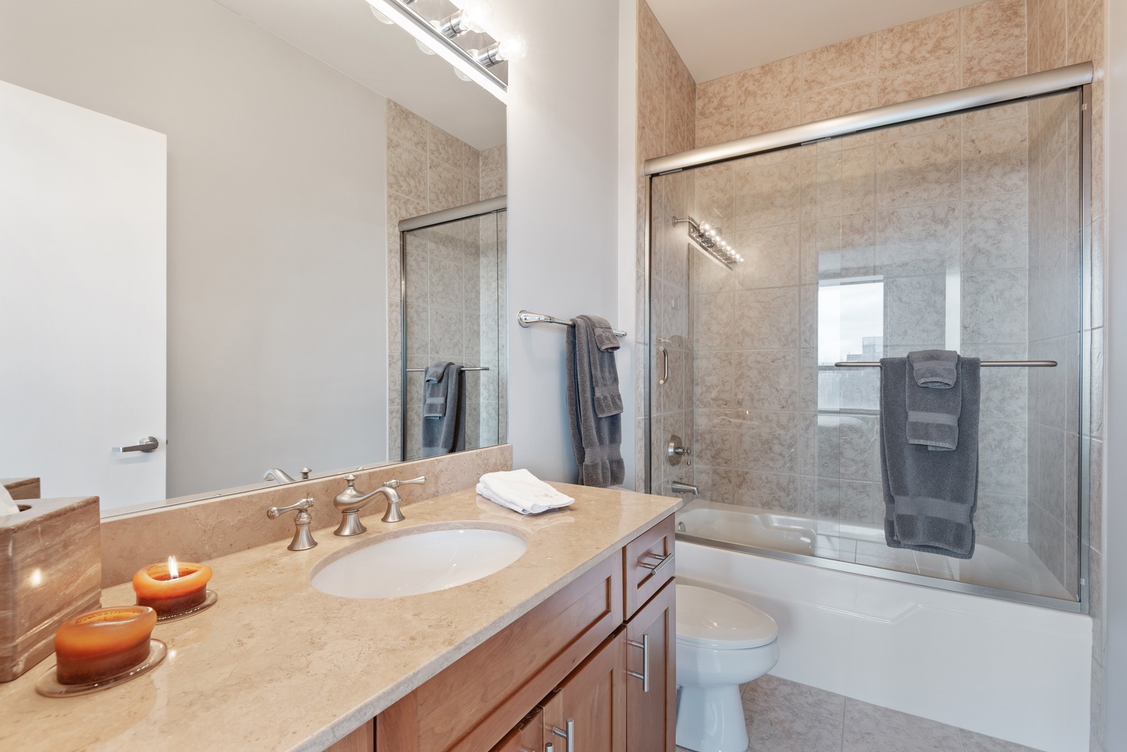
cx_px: 564
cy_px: 376
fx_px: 501
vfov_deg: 73.8
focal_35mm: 16
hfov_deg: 96.7
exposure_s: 1/5
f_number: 9
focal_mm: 16
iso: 200
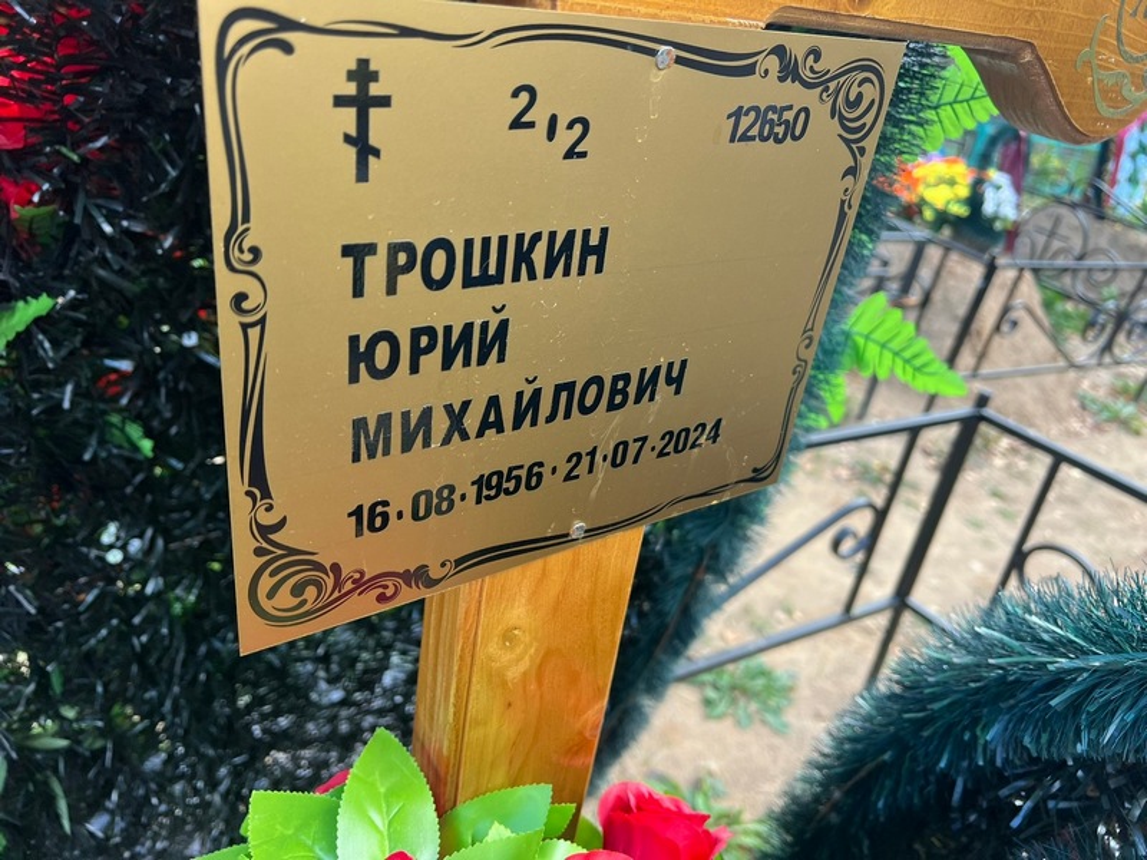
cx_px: 574
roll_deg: -10.0
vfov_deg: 53.1
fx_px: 862
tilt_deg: -24.6
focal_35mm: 26
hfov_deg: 67.3
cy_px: 430
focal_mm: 5.7
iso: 40
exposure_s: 1/183
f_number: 1.5
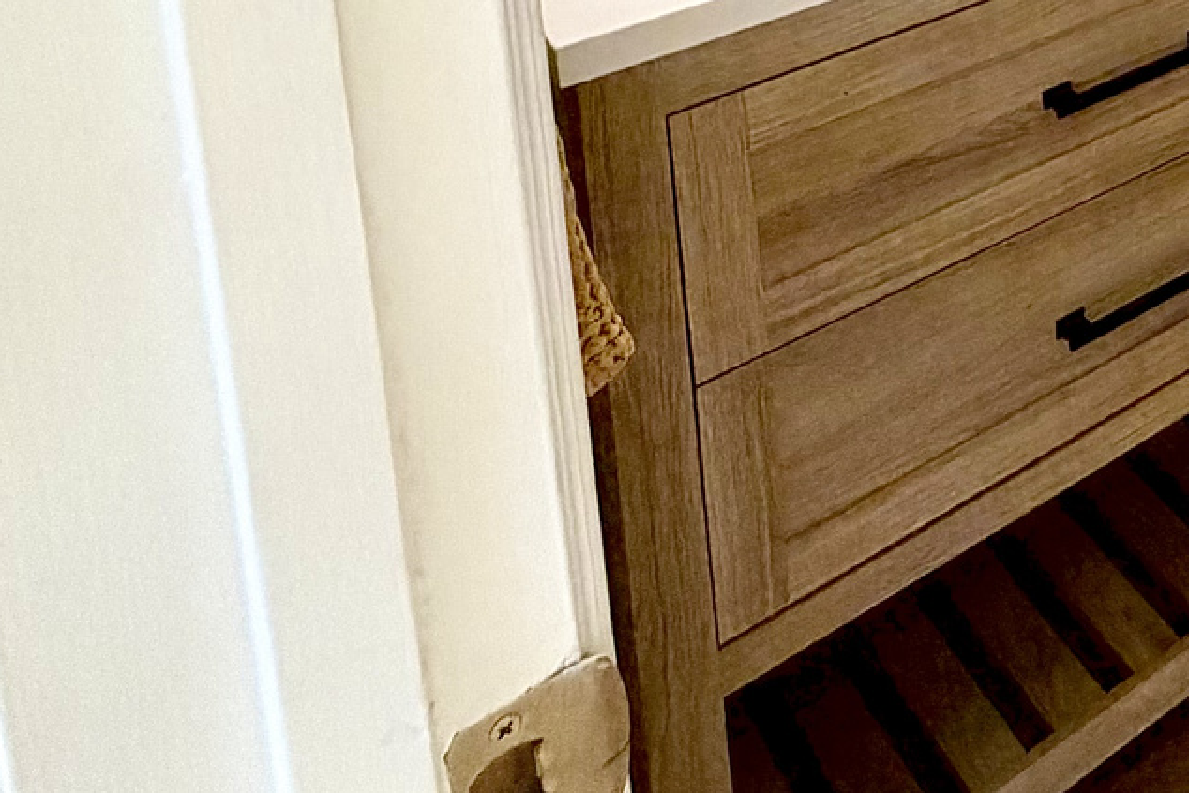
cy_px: -540
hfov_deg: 29.4
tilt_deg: -8.2
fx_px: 1553
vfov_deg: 21.5
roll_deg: -0.7
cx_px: 1699
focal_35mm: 47
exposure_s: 1/60
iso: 200
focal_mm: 2.22
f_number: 2.2
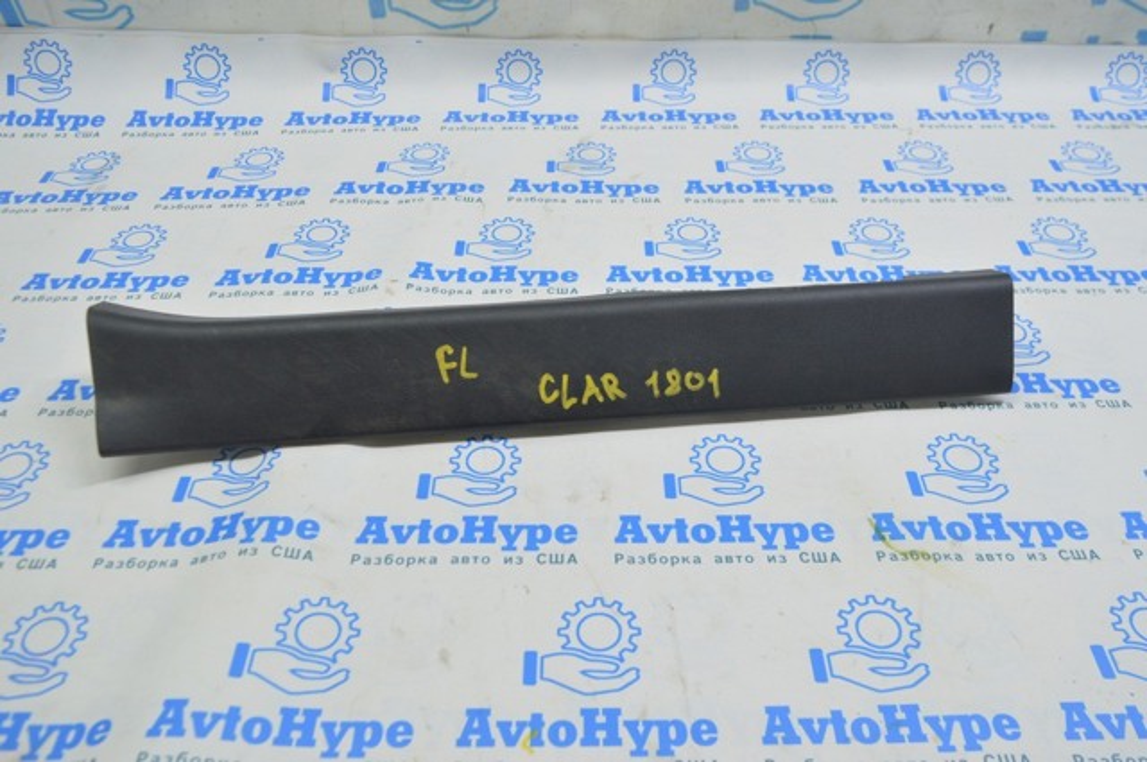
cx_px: 574
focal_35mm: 32
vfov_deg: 41.6
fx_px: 1002
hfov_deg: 59.6
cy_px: 381
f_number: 5.6
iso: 400
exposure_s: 1/25
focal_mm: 21
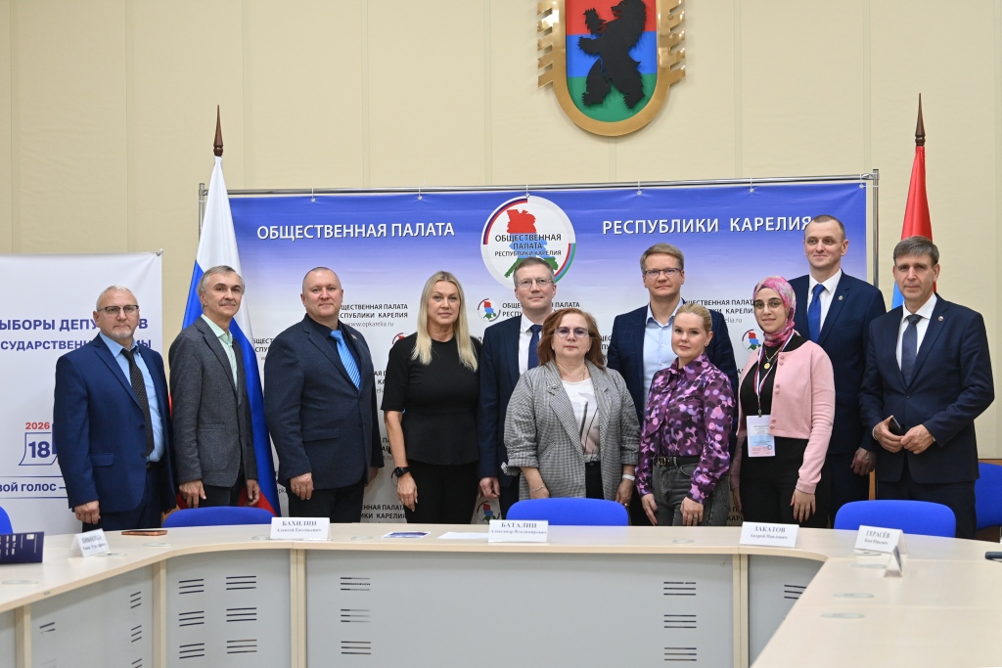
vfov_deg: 16.7
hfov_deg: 24.8
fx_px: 2282
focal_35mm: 82
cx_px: 501
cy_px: 334
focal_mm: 82
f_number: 3.5
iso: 2000
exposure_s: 1/320
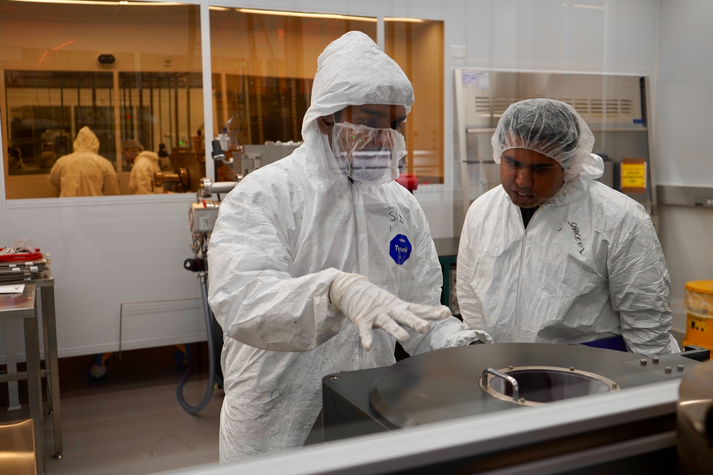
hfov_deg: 51.9
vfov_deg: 35.9
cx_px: 356
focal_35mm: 37
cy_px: 238
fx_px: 733
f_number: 4
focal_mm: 37
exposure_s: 1/160
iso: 250
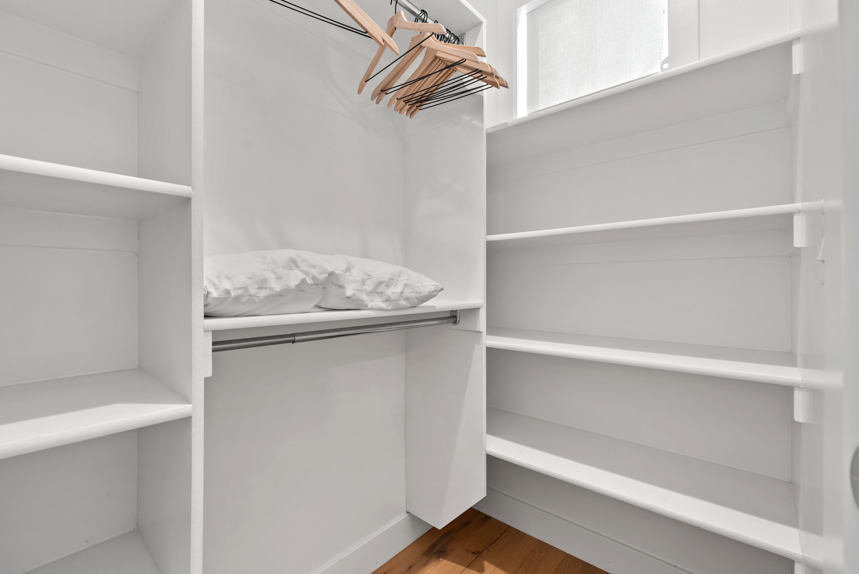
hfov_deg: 98.1
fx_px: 372
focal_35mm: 16
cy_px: 287
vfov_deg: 75.2
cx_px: 430
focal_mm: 15.6
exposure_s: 4
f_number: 8
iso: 40
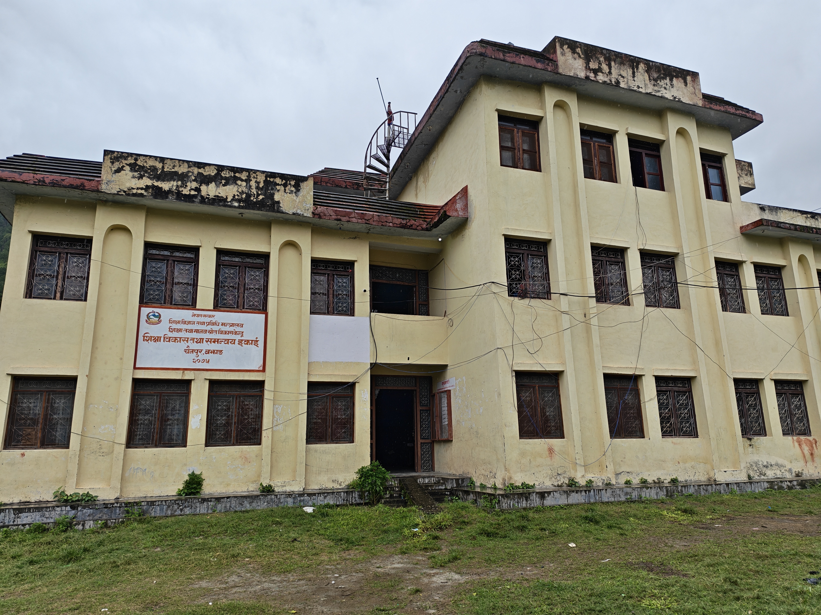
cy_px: 308
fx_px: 569
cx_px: 410
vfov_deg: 56.8
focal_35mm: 24
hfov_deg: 71.6
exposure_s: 1/550
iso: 50
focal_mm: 6.12
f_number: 1.9
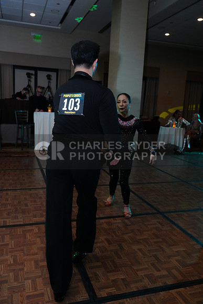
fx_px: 254
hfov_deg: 43.6
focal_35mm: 30
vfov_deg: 61.9
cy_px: 152
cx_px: 102
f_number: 5
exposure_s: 1/200
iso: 4000
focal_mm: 30
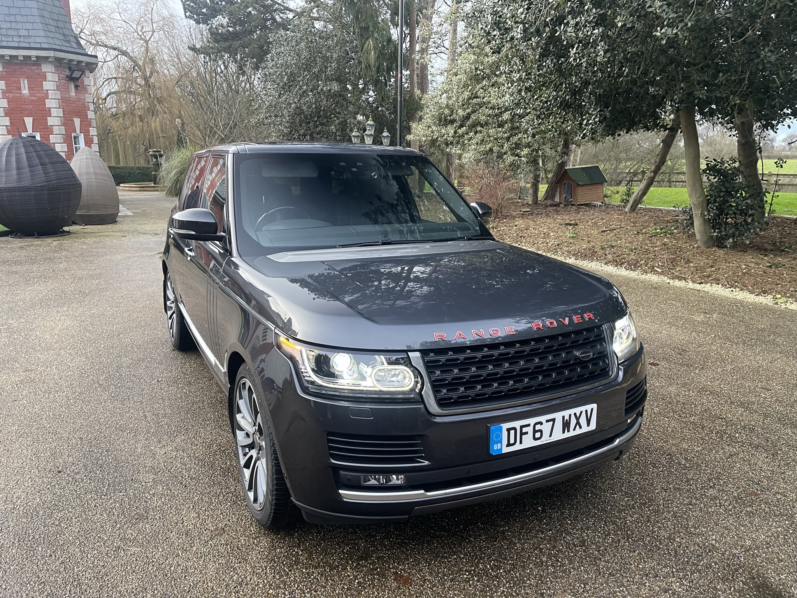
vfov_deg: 53.1
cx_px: 398
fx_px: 599
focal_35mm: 26
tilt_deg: -13.8
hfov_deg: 67.3
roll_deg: +0.1
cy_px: 299
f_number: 1.6
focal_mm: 5.1
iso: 320
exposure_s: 1/59
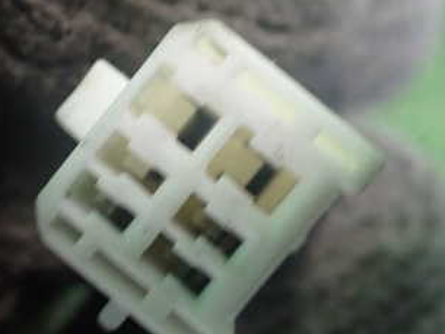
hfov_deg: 32.4
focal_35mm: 59
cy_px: 197
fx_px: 759
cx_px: 149
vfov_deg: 24.8
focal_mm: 5.4
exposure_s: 1/40
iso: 800
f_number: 2.3
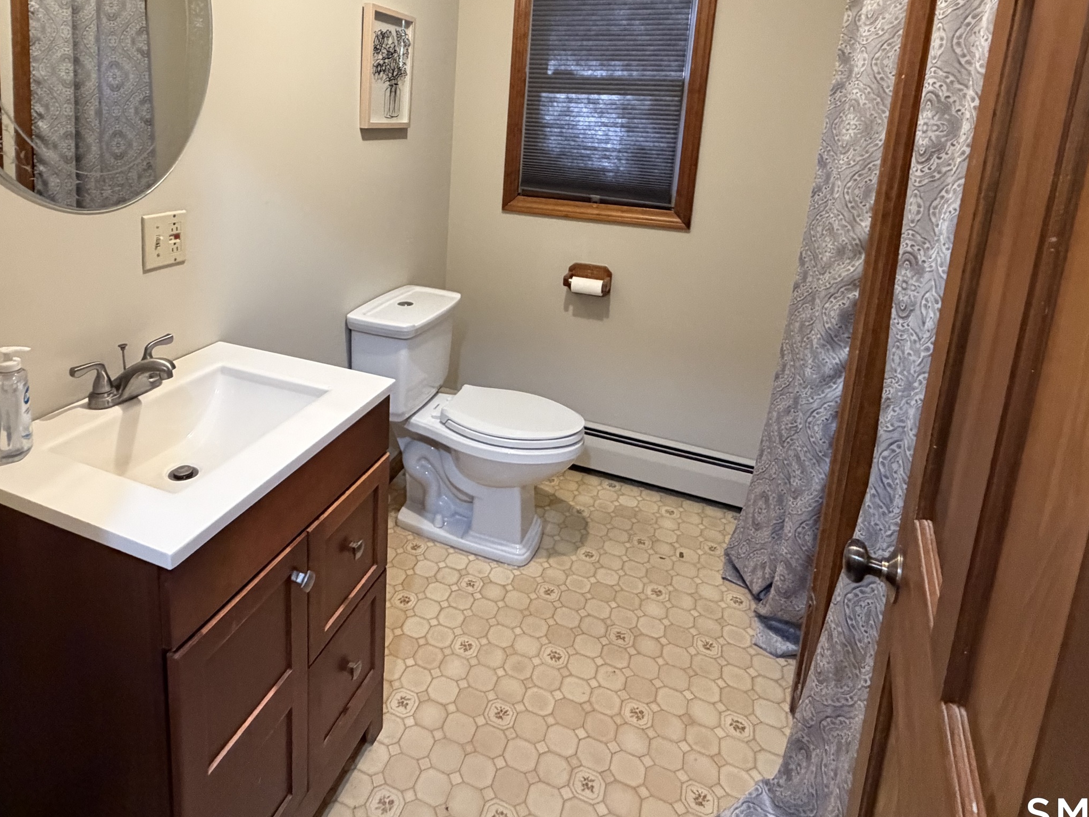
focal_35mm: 21
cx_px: 453
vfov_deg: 60.8
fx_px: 661
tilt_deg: -10.3
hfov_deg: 78.3
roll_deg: -2.9
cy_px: 228
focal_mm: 2.22
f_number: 2.2
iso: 640
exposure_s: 1/60
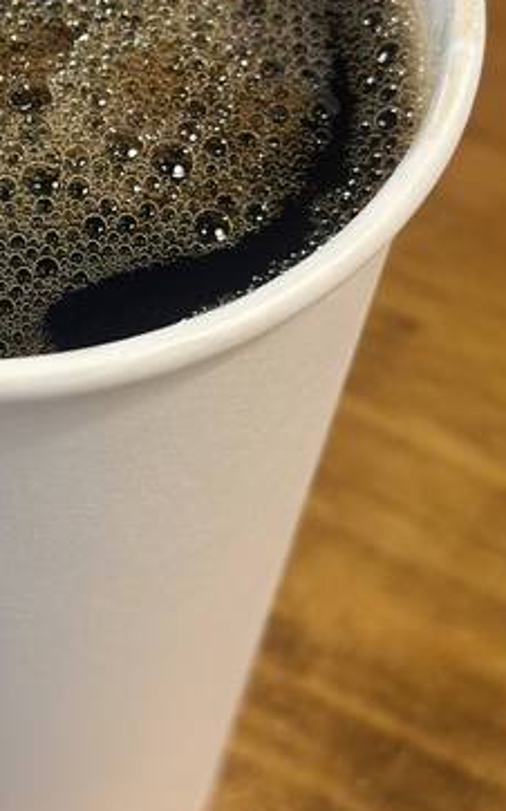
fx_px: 2274
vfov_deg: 20.0
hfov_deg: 12.5
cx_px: -31
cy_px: 178
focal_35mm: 103
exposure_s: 1/40
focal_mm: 6.86
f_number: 1.78
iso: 320
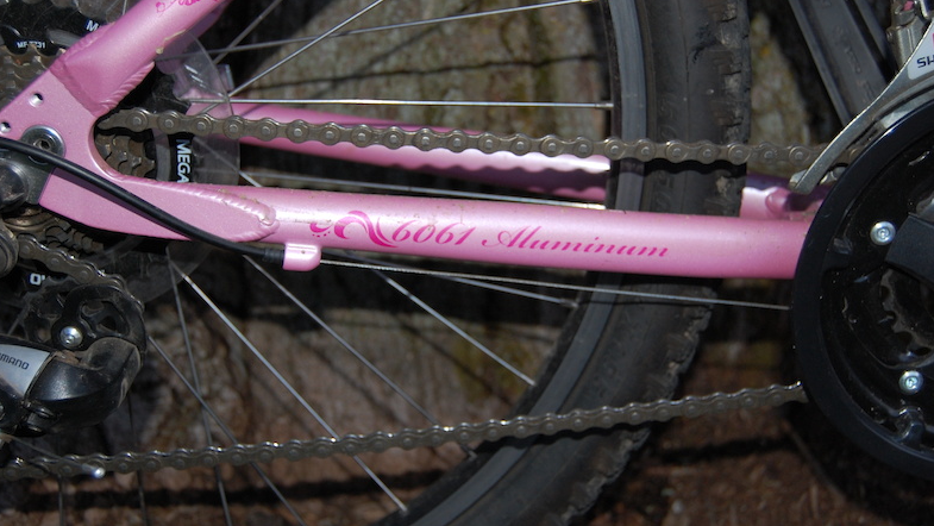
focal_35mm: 48
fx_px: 1189
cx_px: 460
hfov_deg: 42.9
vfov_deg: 24.9
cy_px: 265
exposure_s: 1/60
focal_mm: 30
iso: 400
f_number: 4.2
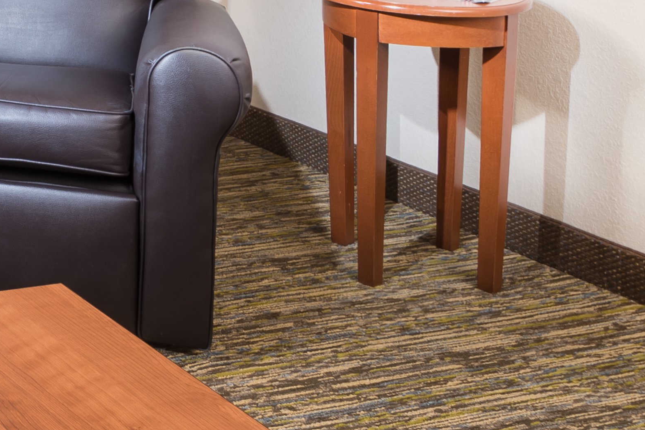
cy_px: 121
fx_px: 1344
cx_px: -327
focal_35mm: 75
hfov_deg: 22.2
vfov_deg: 18.1
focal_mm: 16
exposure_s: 1/200
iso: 100
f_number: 11
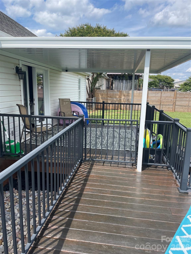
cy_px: 127
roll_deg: -1.7
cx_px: 96
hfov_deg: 53.1
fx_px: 191
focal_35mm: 26
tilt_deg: -12.3
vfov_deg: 67.3
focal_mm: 4.2
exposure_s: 1/1715
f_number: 1.6
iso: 32
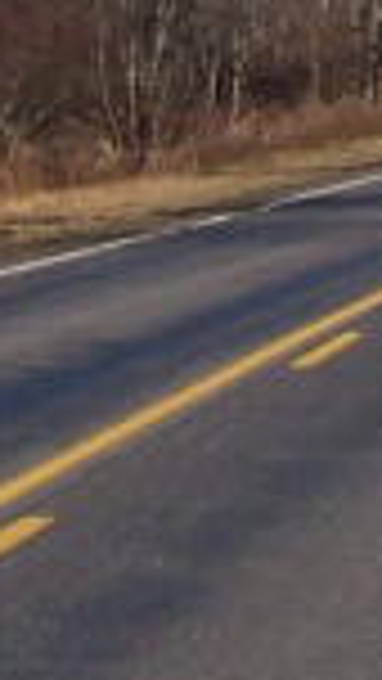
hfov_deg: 4.3
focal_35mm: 281
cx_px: 18
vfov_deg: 7.6
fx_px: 5057
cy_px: -153
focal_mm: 6.3
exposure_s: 1/640
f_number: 5.6
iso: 100
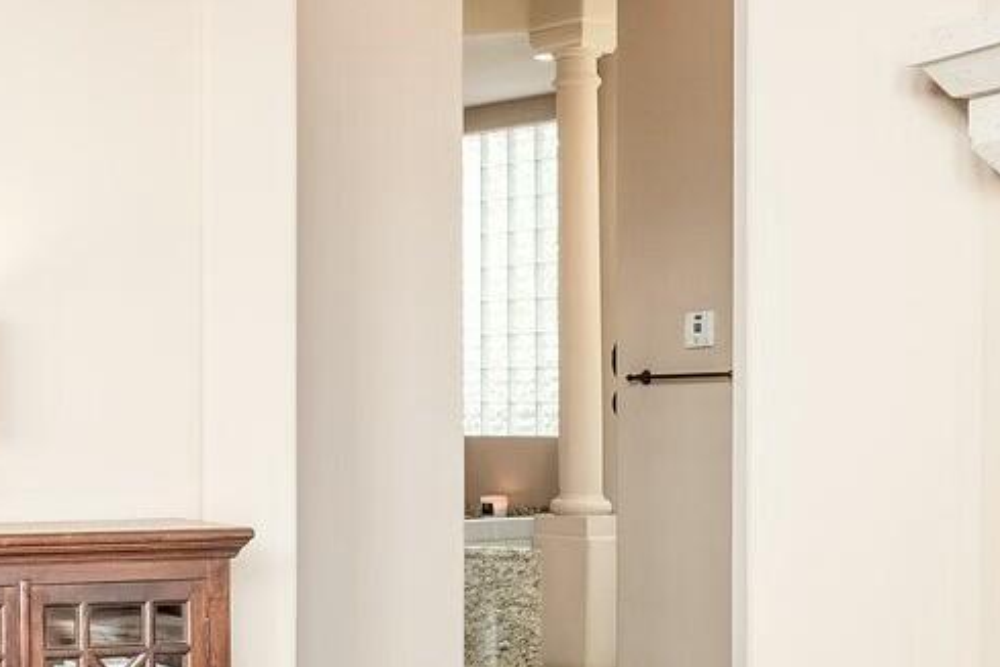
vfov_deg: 19.7
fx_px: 1919
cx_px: -43
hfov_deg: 27.2
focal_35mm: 69
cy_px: 377
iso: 250
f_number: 8
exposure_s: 1/350
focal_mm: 16.5
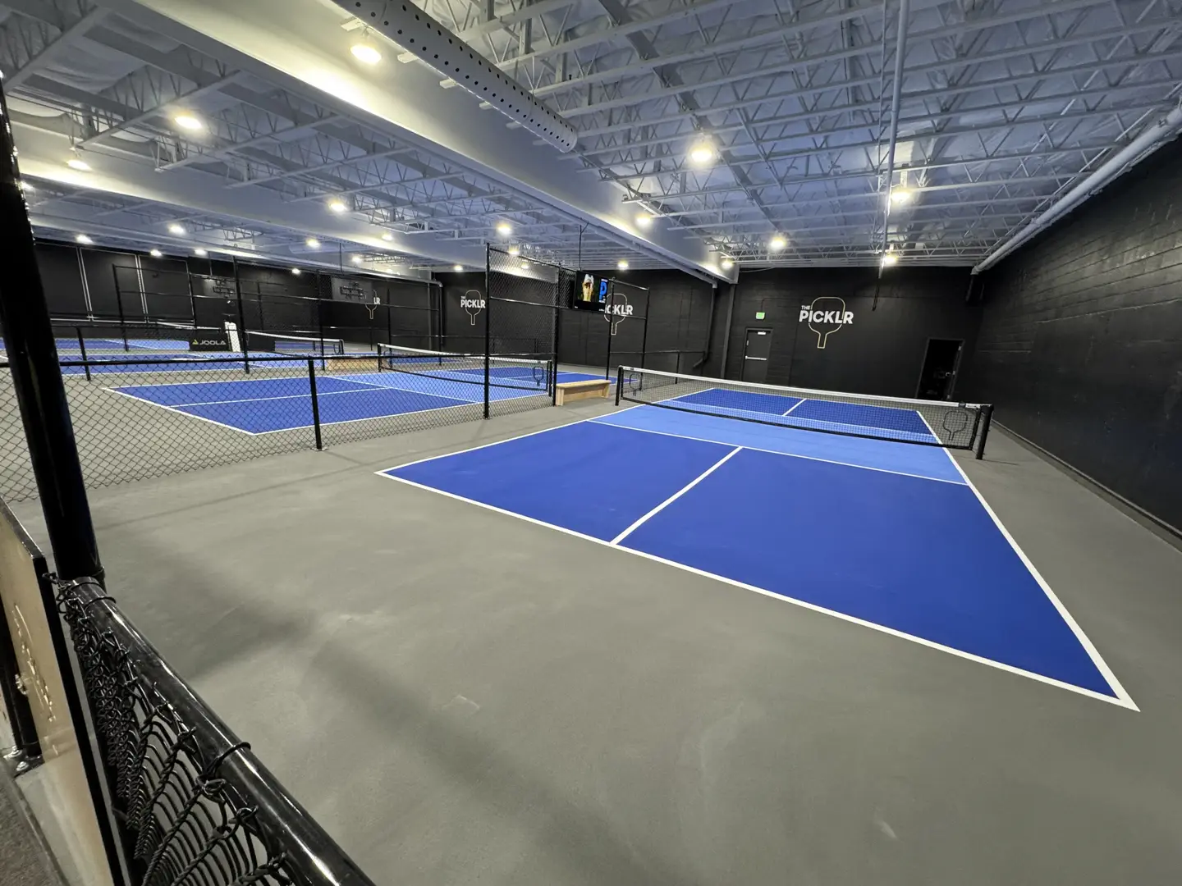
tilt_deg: -14.7
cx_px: 591
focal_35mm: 14
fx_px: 478
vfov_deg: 85.7
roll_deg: -2.3
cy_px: 443
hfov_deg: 102.1
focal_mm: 2.22
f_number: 2.2
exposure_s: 1/60
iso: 200
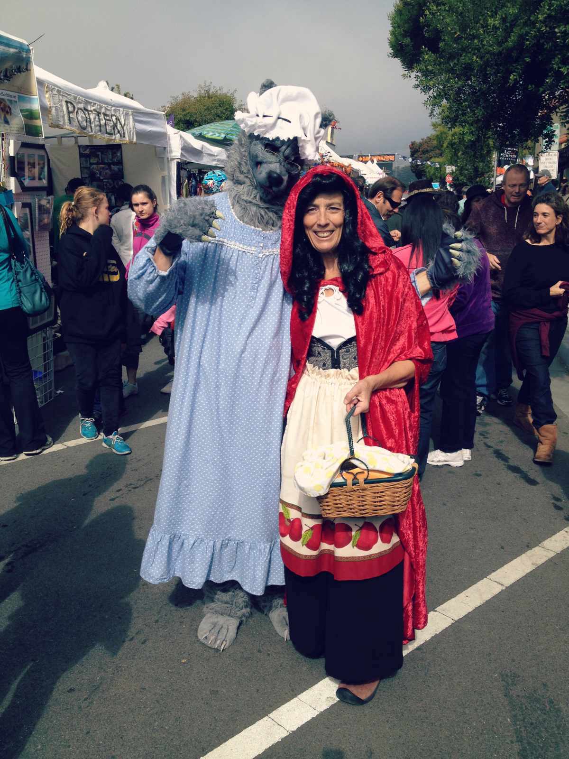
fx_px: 767
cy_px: 380
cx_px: 284
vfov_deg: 52.6
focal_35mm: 35
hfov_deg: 40.7
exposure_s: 1/1842
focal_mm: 4.28
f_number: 2.4
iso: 50
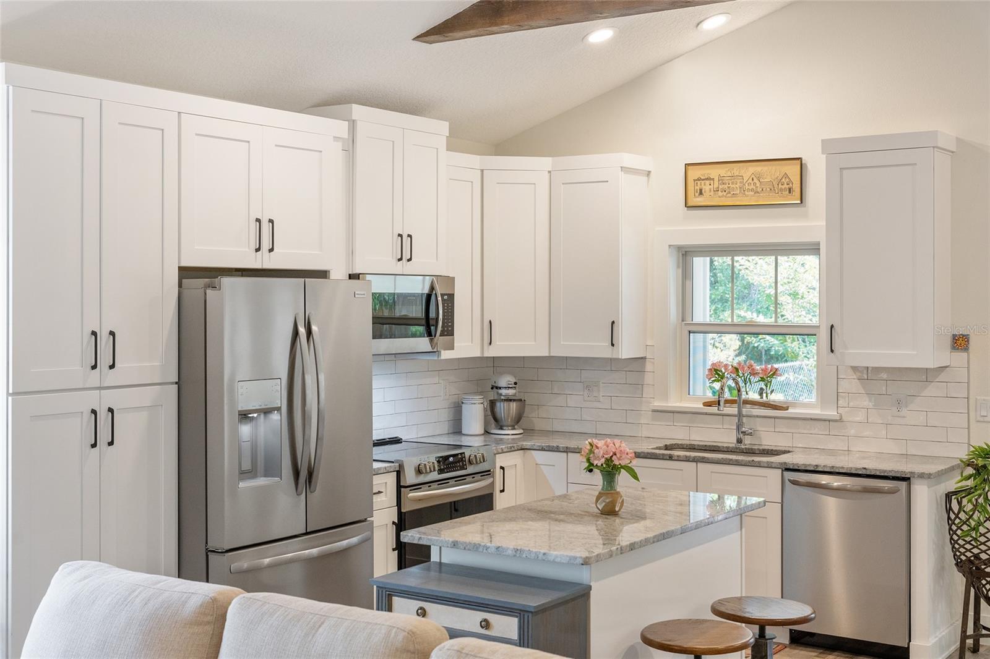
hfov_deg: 43.3
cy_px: 330
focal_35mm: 45
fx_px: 1248
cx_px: 495
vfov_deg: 29.6
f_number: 6.3
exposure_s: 1/50
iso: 640
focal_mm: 45.4
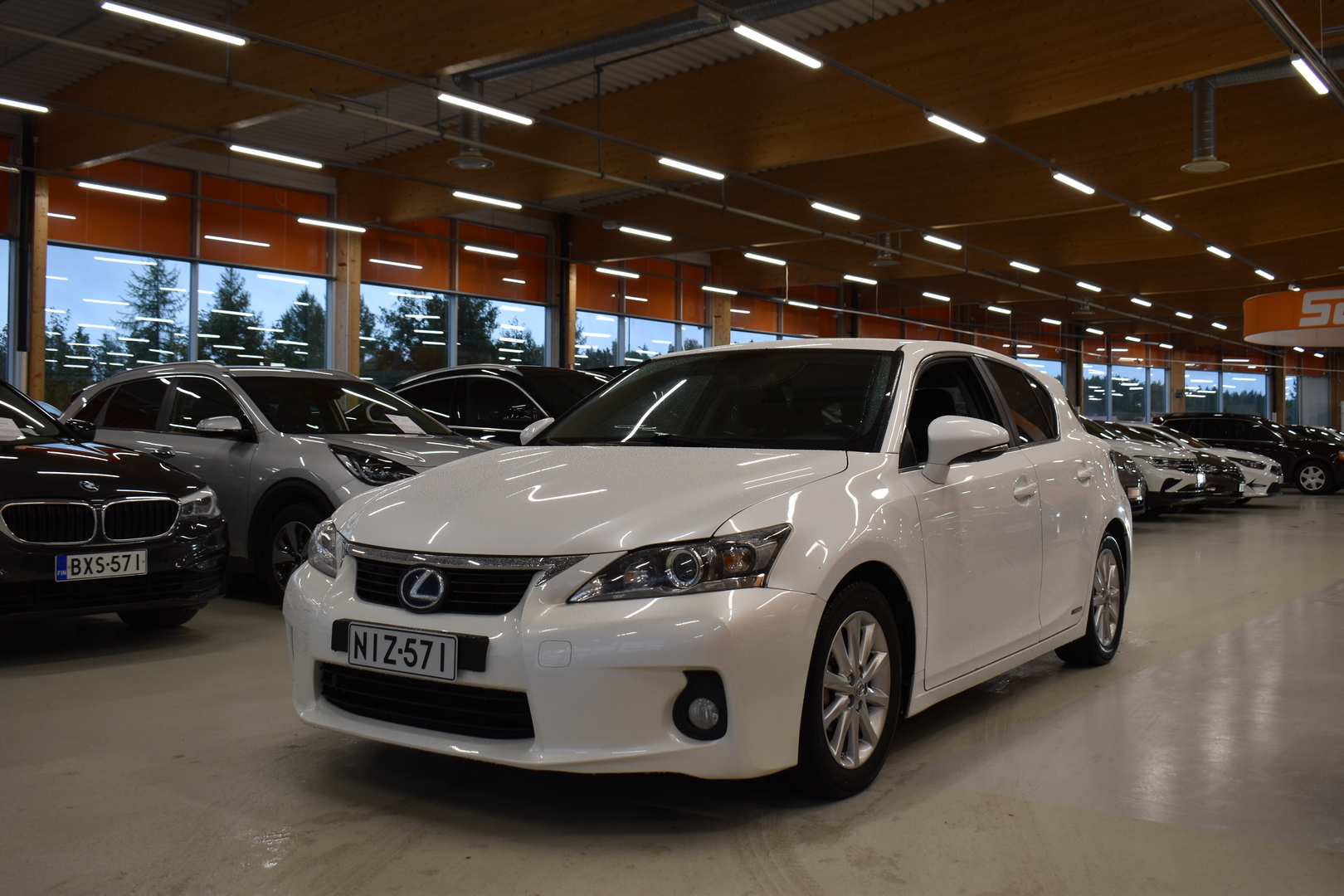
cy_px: 448
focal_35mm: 34
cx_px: 672
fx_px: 1288
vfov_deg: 38.4
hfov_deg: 55.1
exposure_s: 1/125
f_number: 5.6
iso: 400
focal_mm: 23
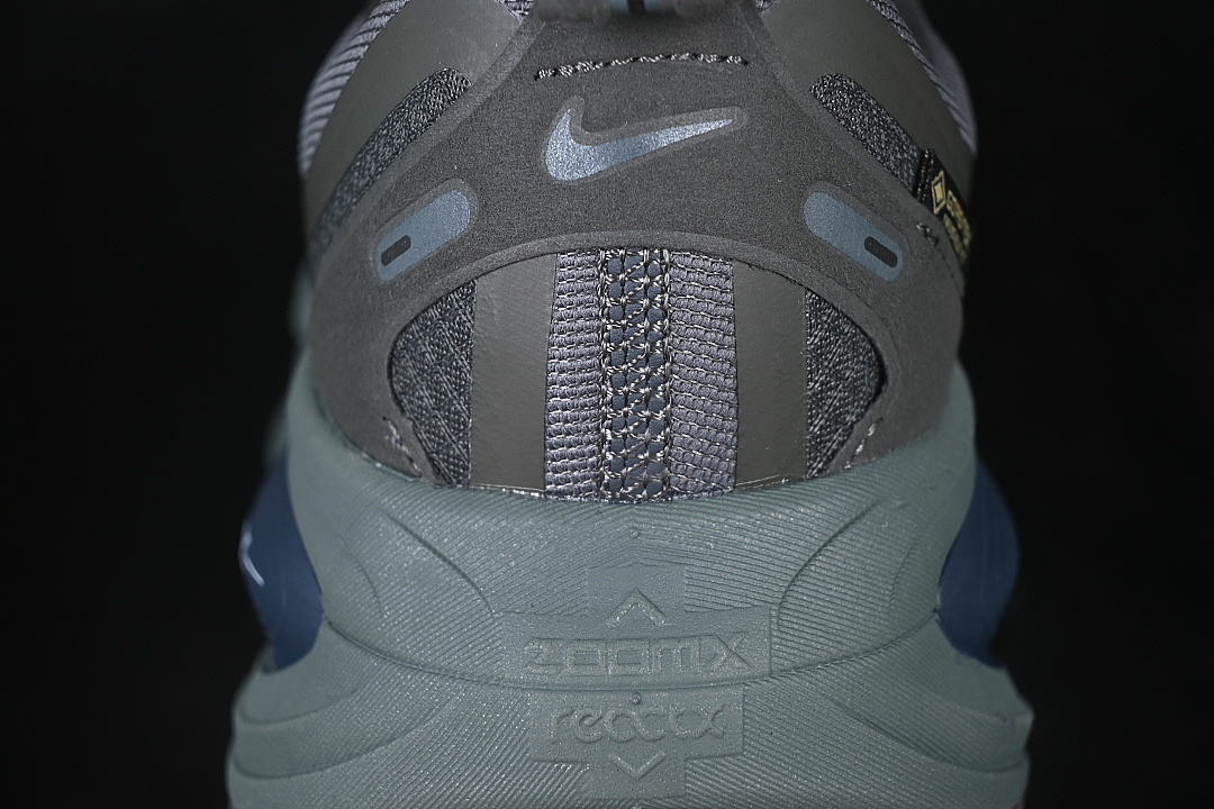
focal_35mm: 75
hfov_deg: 27.0
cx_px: 607
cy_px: 404
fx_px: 2529
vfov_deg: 18.2
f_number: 6.3
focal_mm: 50
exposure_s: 1/60
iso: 160
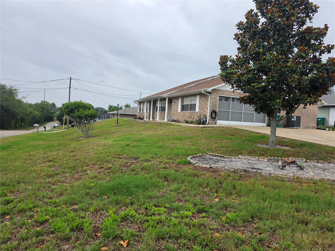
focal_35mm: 23
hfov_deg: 73.9
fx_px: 223
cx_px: 168
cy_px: 126
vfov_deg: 58.9
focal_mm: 6.5
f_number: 1.4
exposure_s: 1/359
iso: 32
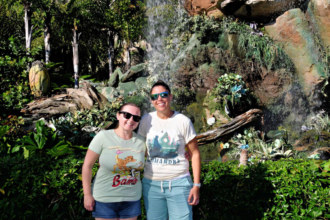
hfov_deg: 41.1
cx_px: 165
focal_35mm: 48
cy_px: 110
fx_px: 440
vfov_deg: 28.1
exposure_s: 1/250
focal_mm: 32
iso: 400
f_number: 22
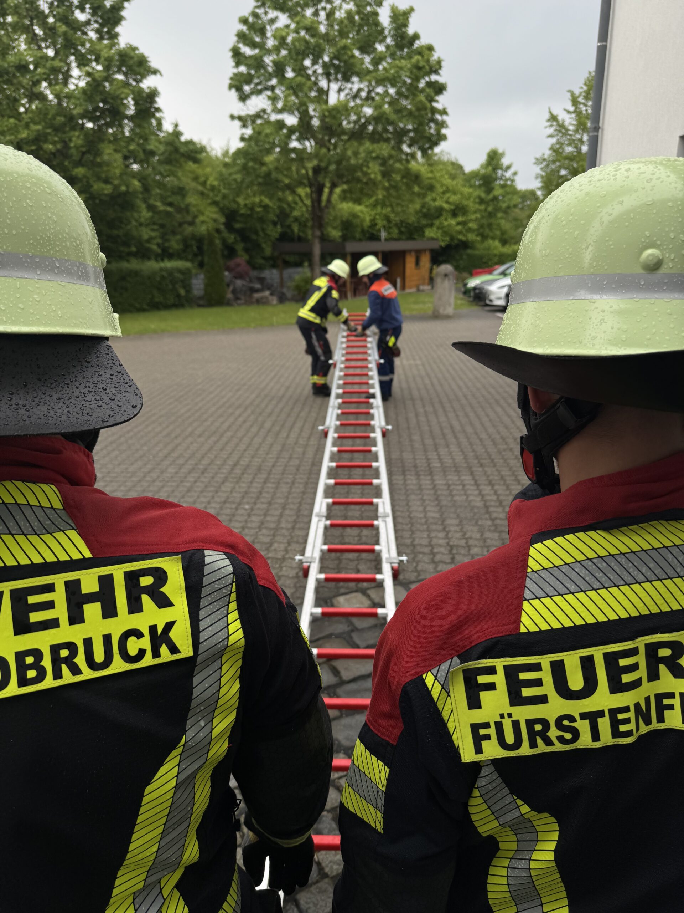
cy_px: 456
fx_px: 632
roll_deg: +1.1
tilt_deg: -18.9
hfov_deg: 56.8
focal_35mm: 24
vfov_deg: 71.6
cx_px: 342
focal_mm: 6.76
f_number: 1.78
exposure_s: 1/572
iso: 80
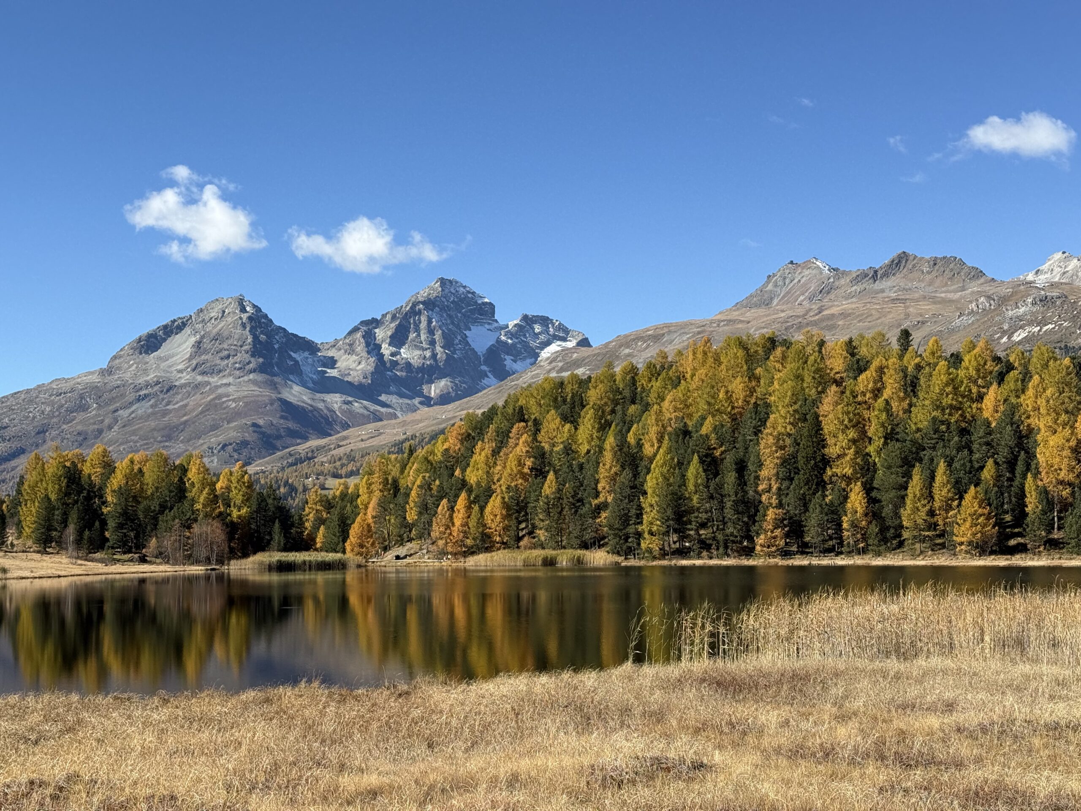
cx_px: 540
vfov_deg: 30.3
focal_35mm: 48
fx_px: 1499
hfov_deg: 39.7
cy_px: 406
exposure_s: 1/4587
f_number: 1.78
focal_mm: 6.76
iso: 80
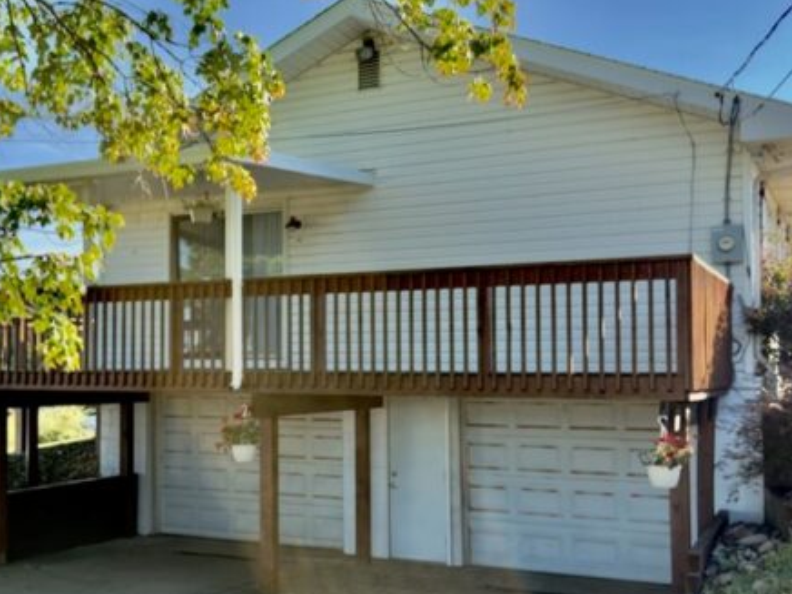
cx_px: 271
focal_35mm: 44
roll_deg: +0.2
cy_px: 338
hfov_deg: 42.4
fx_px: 1007
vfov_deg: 32.8
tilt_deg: +1.6
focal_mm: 6.76
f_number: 1.78
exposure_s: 1/1692
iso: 100
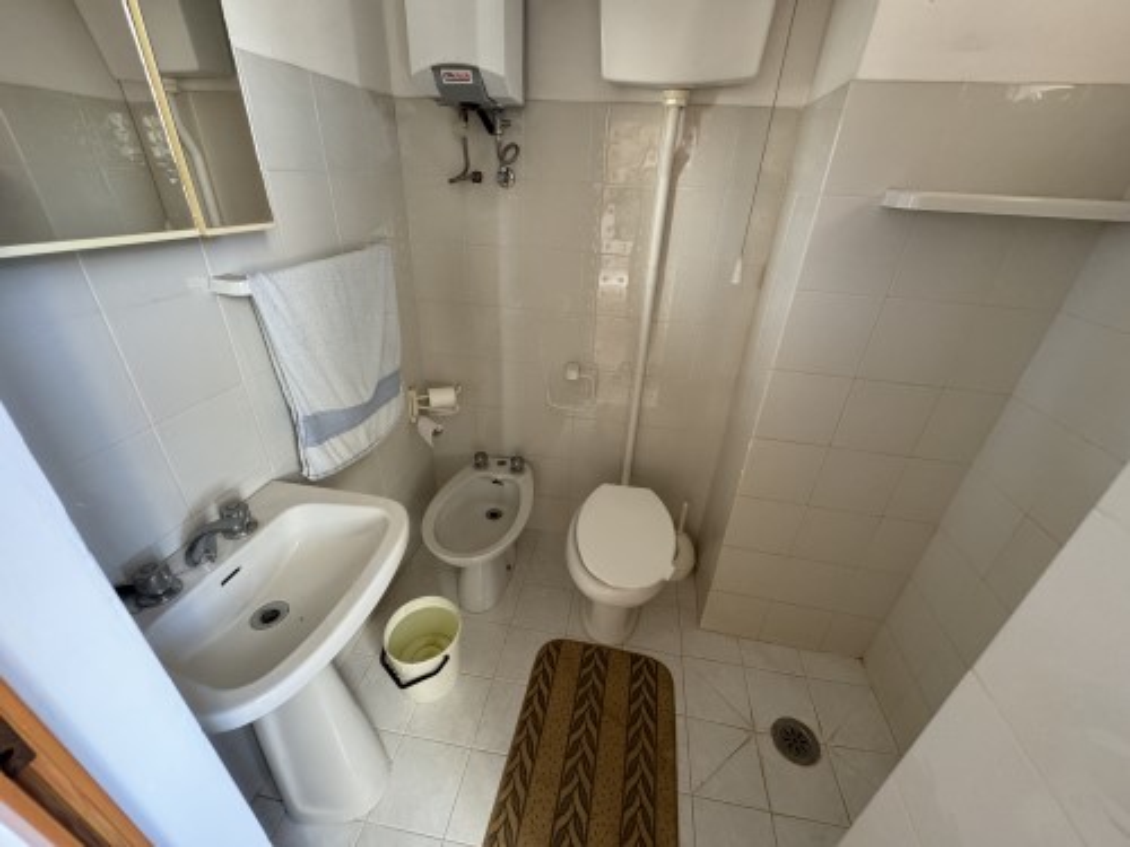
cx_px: 565
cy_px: 424
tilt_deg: -28.4
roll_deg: -2.3
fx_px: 457
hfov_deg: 102.1
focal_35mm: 14
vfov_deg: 85.7
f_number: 2.2
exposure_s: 1/82
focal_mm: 2.22
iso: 320
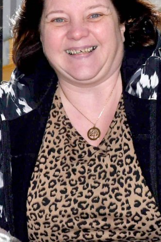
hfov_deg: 9.2
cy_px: 226
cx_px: 19
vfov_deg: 13.6
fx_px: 999
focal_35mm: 149
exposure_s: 1/4000
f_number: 6.3
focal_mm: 24
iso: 1000
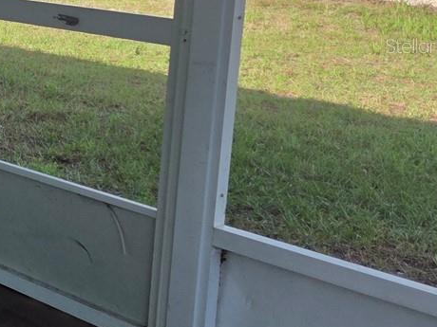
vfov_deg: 18.2
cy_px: 45
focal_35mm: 80
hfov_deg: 19.8
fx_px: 1010
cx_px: -285
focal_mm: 5.4
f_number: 1.8
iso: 80
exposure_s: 1/1265
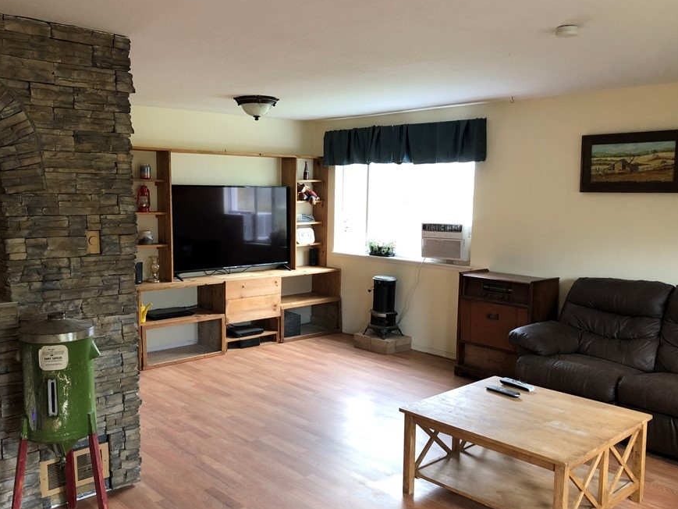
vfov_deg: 42.9
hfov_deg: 55.3
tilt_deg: -7.6
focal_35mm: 33
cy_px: 276
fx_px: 646
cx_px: 309
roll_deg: -0.8
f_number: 1.8
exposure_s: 1/20
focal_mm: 3.99
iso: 40
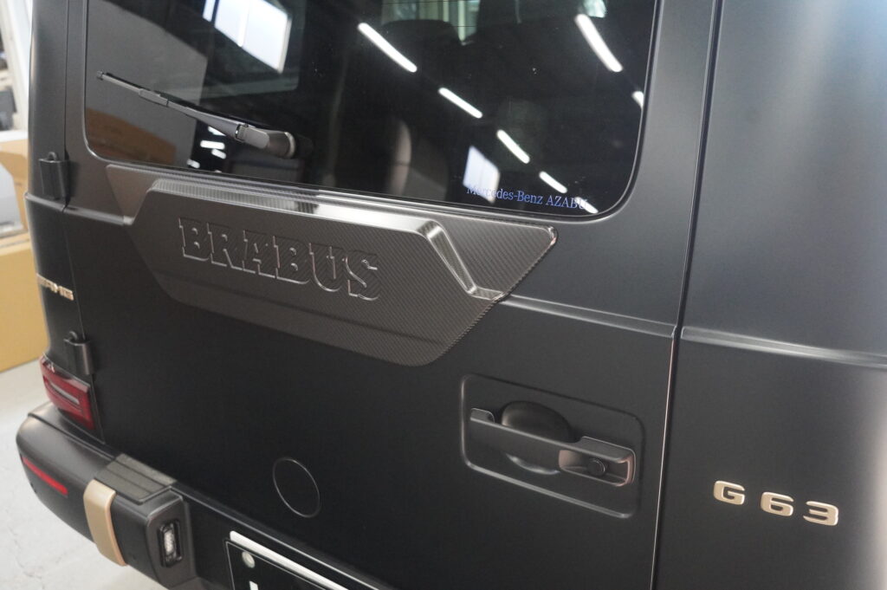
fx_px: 763
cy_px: 295
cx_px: 444
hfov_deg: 60.3
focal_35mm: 31
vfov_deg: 42.3
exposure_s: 1/160
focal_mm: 31
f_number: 4.5
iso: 12800
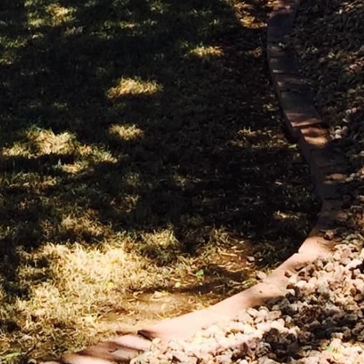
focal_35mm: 150
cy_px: -199
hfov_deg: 11.6
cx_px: 260
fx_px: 1785
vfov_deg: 11.1
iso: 32
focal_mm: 4.15
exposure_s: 1/694
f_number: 2.2
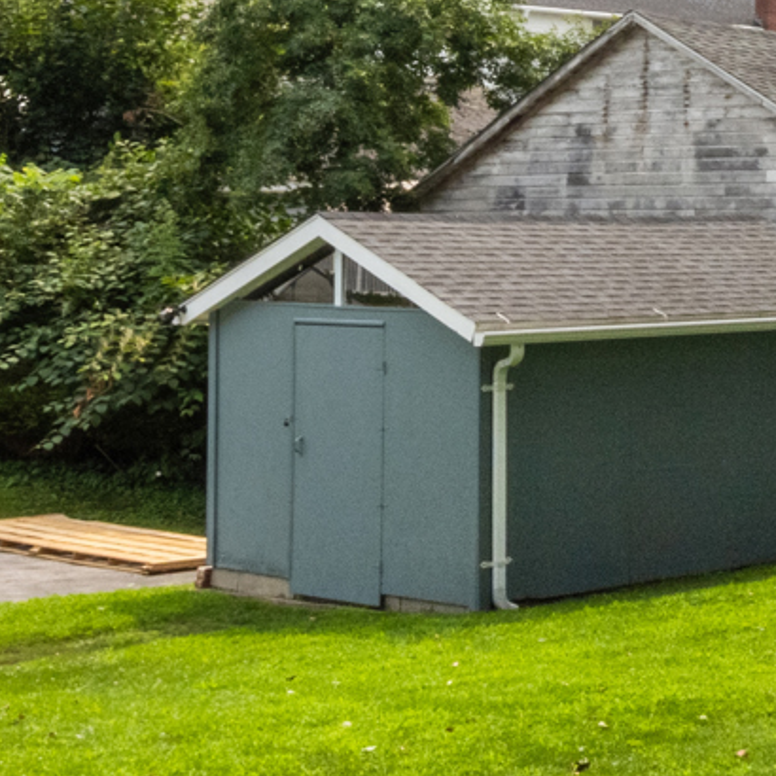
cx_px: 1482
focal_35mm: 83
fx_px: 2105
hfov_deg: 16.6
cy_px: 192
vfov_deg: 20.7
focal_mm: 16
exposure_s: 1/40
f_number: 22
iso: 320
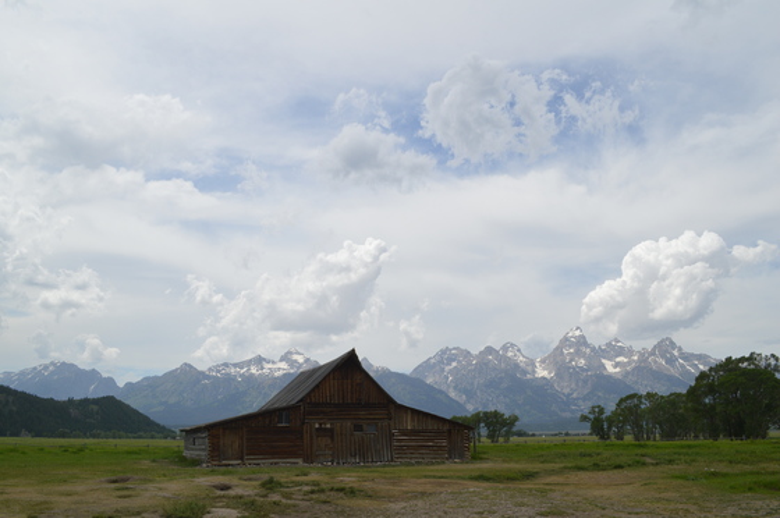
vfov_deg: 43.5
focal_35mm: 30
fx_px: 649
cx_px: 390
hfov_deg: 62.0
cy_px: 259
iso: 100
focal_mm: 20
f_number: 9
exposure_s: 1/320
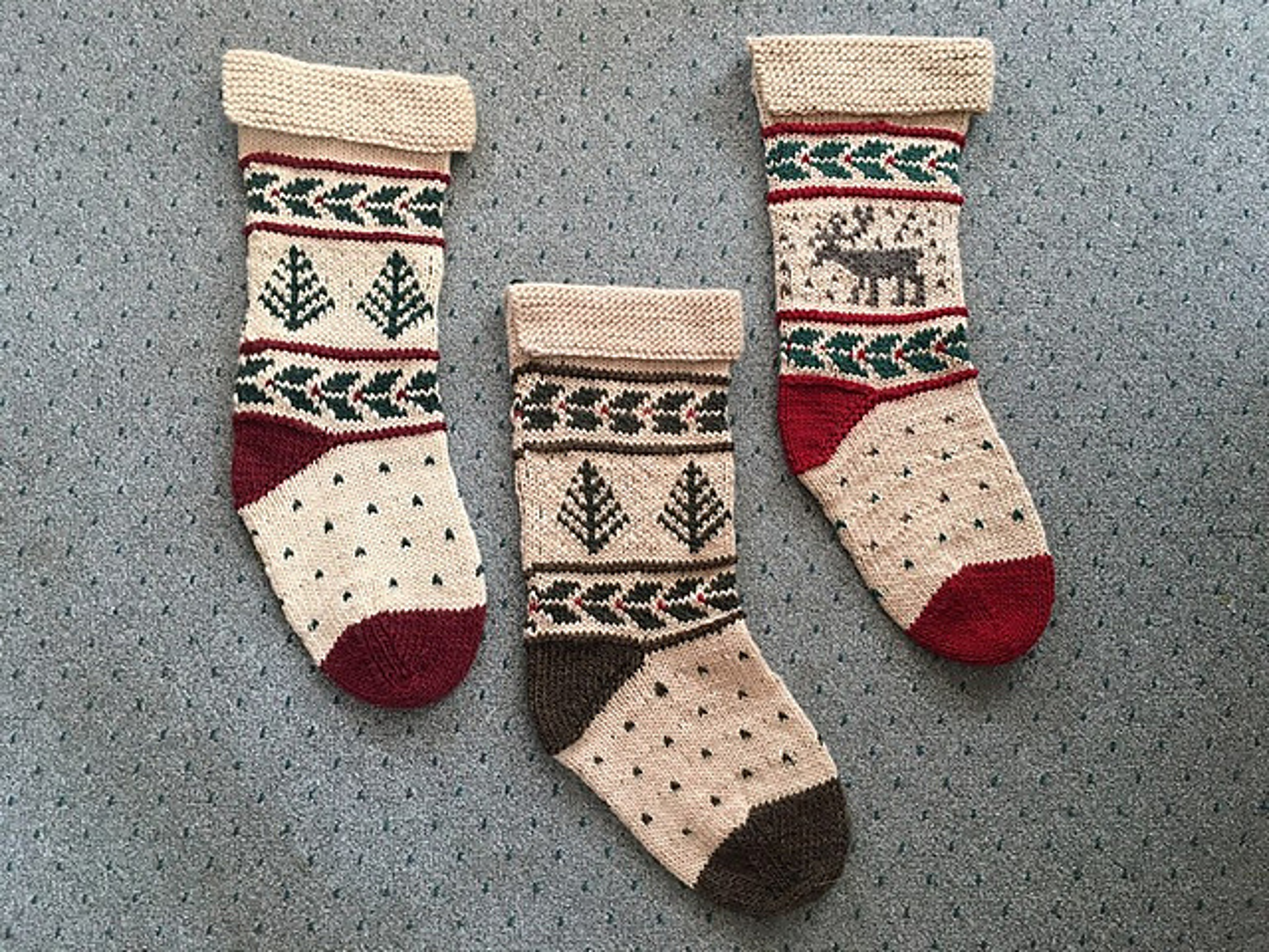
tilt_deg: -82.7
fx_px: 1063
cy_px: 476
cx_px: 634
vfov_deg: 48.2
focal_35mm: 29
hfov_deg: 61.7
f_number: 2.2
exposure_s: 1/30
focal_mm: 4.15
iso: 40
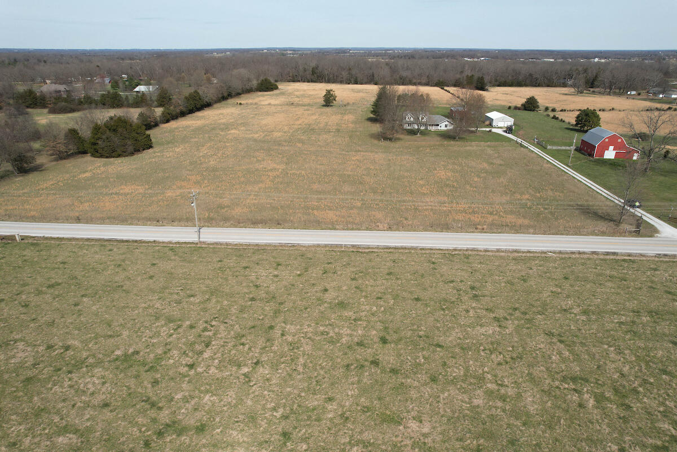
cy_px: 226
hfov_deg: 78.6
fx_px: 414
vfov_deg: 57.2
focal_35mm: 22
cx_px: 338
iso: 100
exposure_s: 1/2000
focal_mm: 8.38
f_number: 2.8
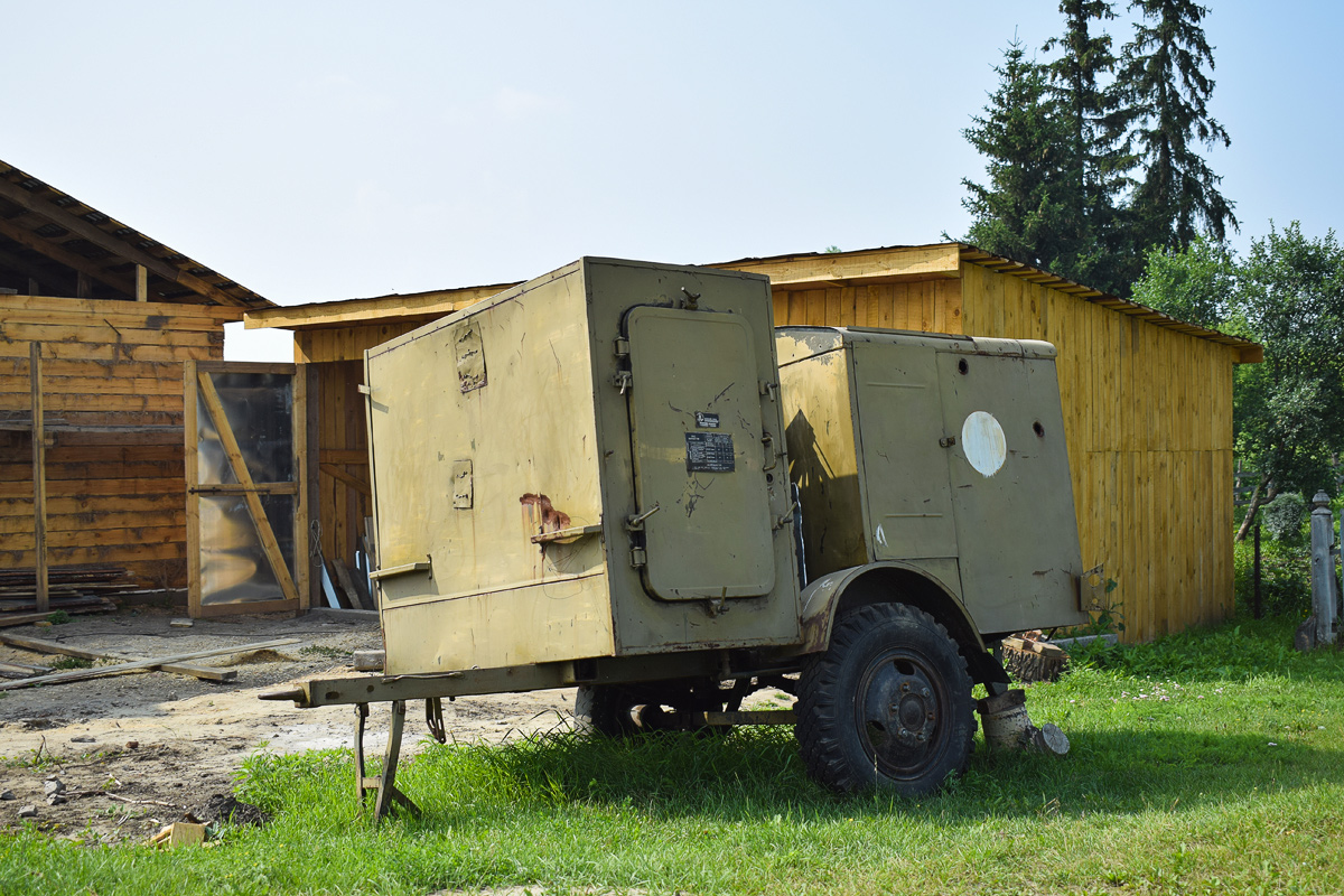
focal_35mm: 39
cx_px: 672
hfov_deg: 49.6
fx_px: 1456
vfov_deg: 34.2
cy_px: 448
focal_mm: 26
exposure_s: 1/500
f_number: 5
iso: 100
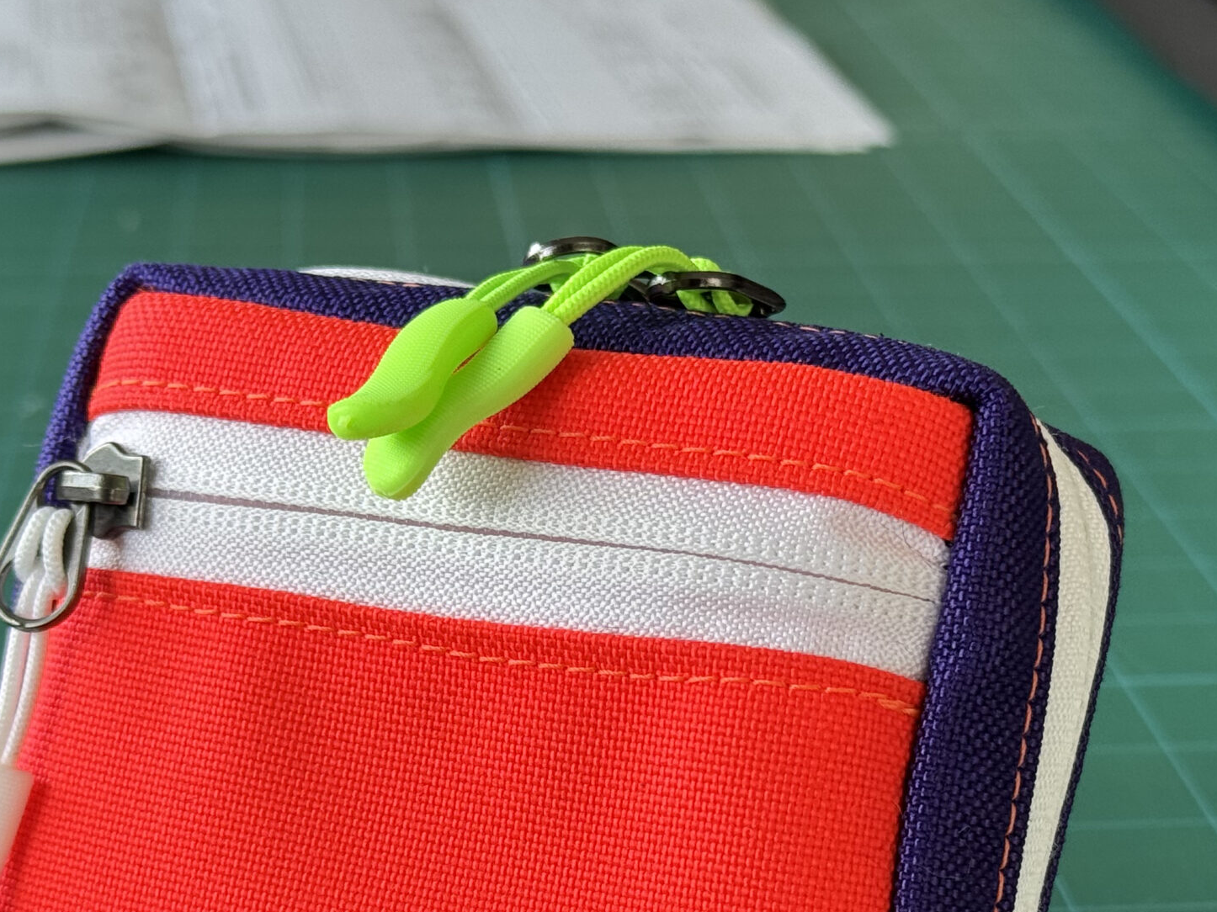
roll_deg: +0.2
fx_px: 2988
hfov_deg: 23.0
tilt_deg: -23.2
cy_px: 743
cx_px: 648
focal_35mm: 85
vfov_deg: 17.2
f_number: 1.78
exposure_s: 1/121
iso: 64
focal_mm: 6.76
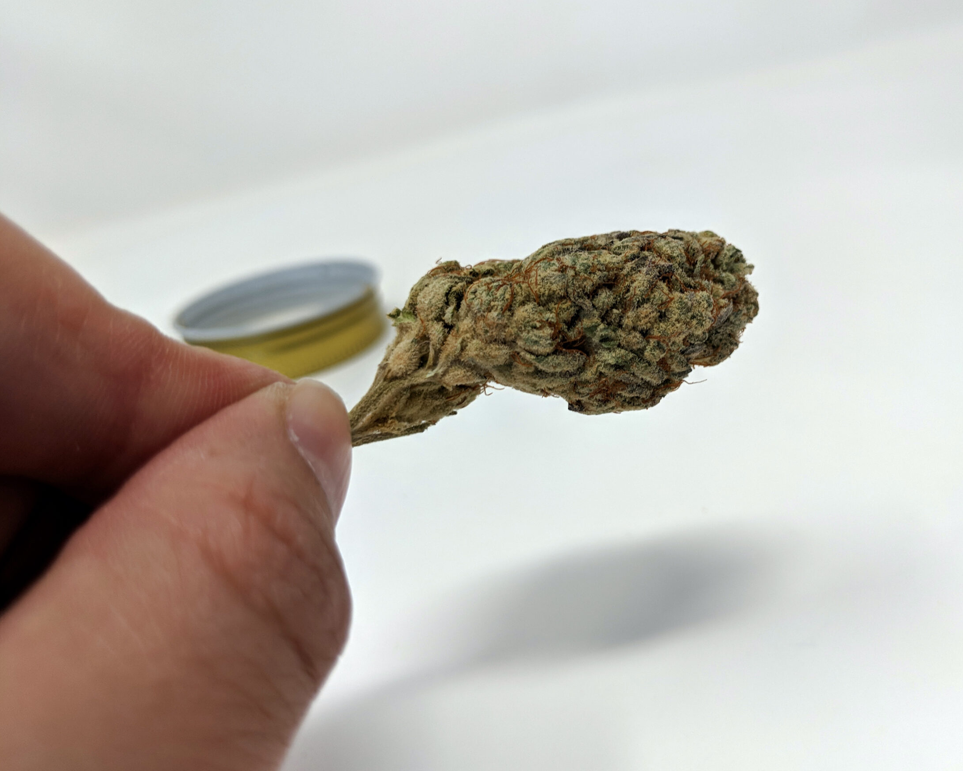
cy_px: 356
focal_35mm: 31
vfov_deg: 47.1
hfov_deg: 56.9
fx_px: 884
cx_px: 559
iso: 50
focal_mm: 4.44
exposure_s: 1/171
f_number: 1.8
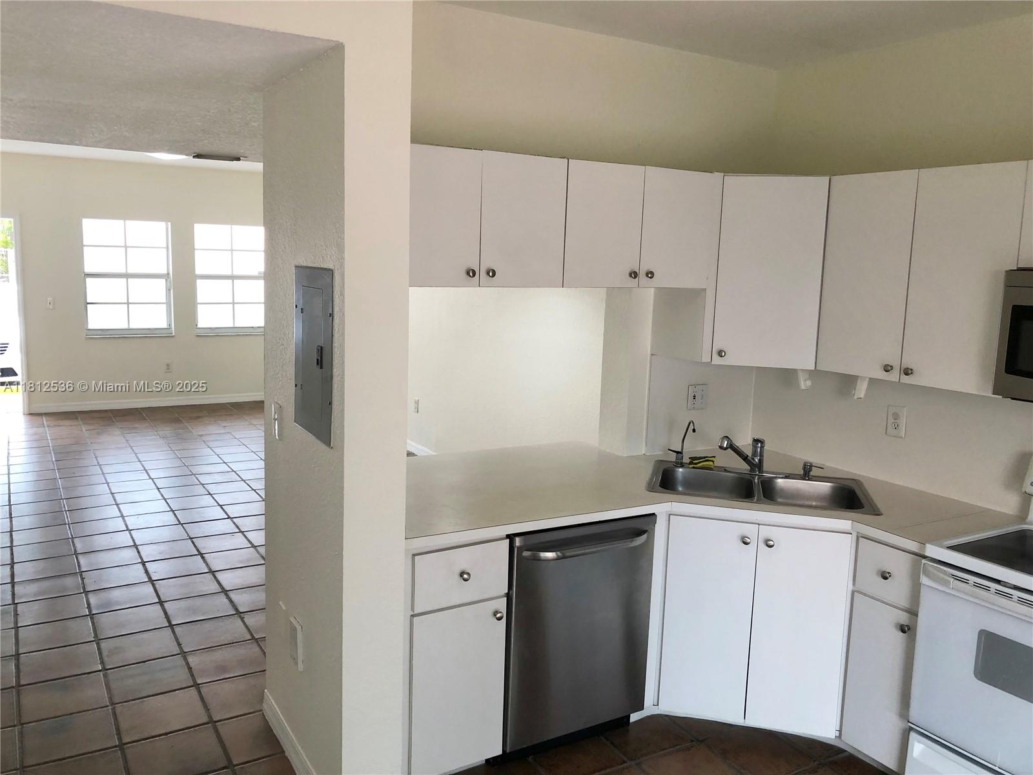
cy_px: 388
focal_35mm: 28
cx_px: 516
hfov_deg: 63.4
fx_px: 836
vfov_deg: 49.7
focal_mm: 3.99
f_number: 1.8
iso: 25
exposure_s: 1/40
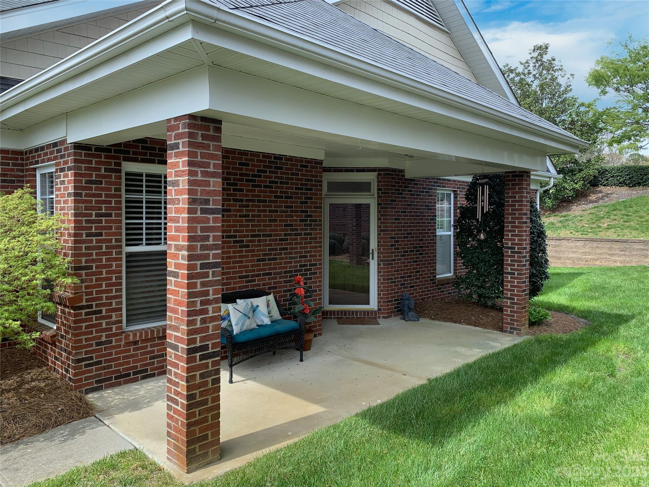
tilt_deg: -2.6
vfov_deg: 53.1
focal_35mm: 26
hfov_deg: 67.3
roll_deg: -0.9
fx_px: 487
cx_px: 324
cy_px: 244
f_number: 1.8
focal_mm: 4.3
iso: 25
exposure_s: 1/558
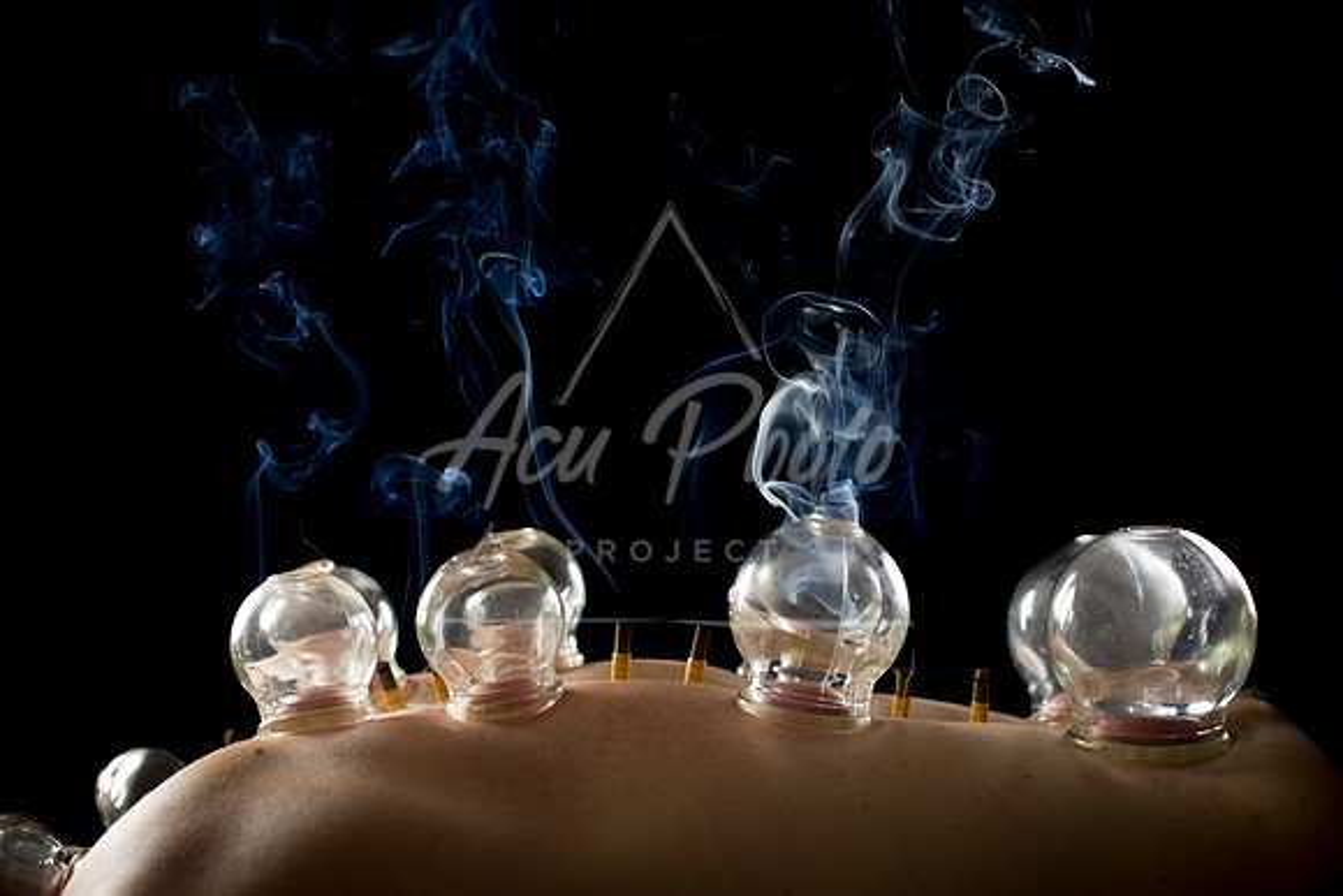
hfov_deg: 39.6
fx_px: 1866
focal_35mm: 50
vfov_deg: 27.0
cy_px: 448
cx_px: 672
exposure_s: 1/200
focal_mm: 50
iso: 800
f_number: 3.2
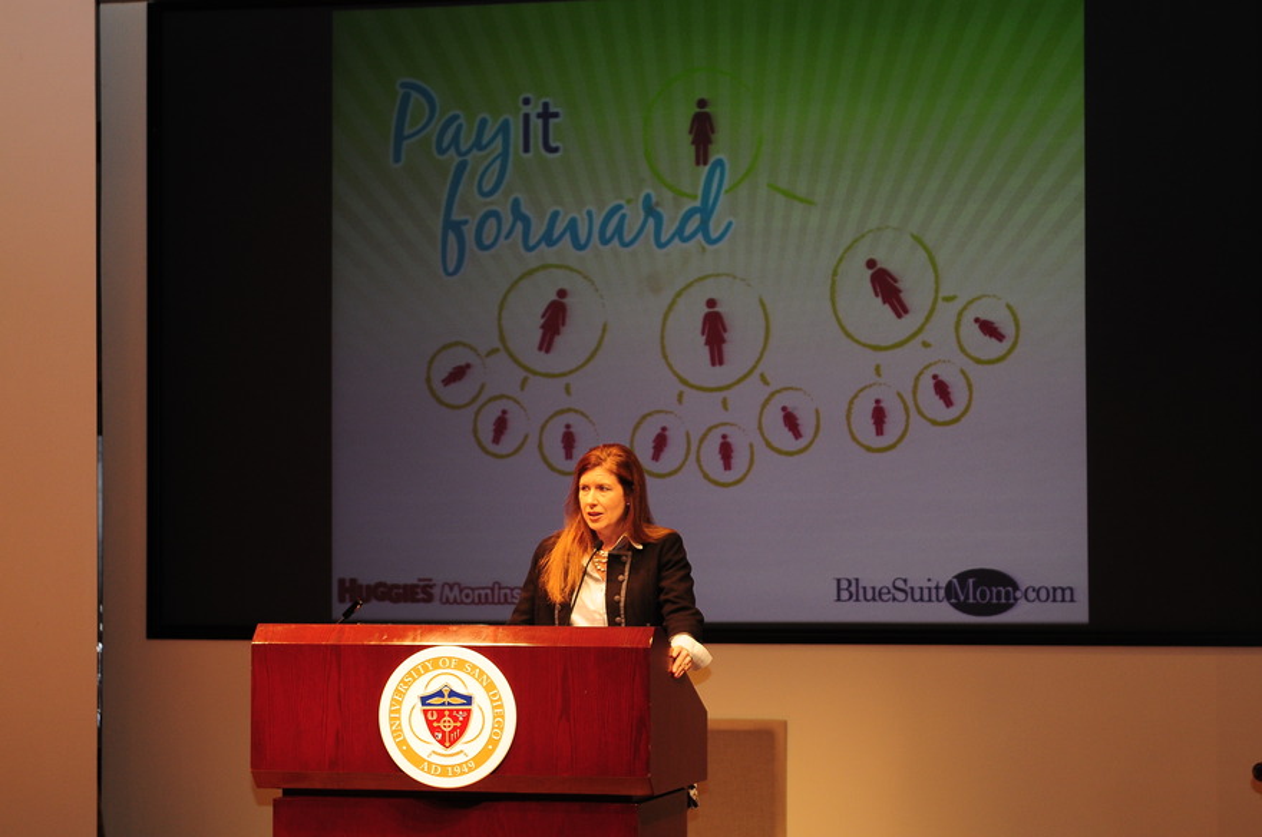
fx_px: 3675
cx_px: 631
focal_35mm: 105
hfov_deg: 19.5
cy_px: 418
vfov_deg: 13.0
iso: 400
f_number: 2.8
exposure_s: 1/100
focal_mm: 70
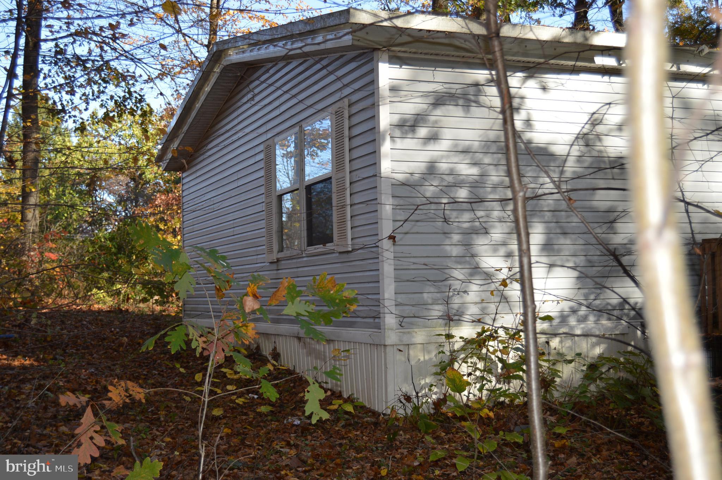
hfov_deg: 42.4
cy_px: 240
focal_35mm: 46
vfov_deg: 28.9
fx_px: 932
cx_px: 361
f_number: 4.5
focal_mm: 31
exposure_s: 1/200
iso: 100
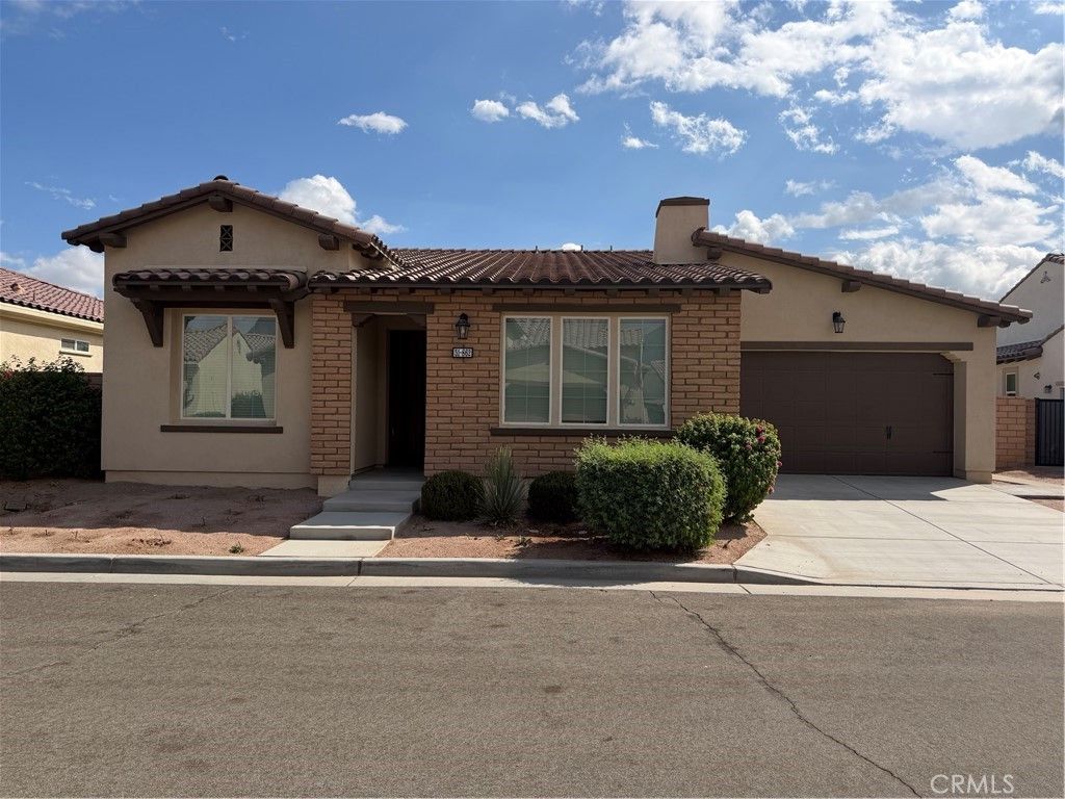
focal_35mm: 24
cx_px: 532
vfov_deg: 56.8
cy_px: 400
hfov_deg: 71.6
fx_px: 738
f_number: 1.78
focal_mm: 6.76
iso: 80
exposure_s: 1/7353
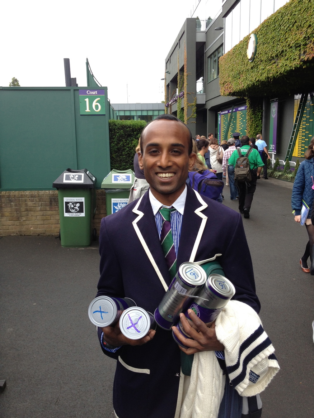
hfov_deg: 40.7
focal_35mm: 35
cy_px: 209
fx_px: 423
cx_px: 157
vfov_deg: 52.6
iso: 64
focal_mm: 4.28
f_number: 2.4
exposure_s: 1/145
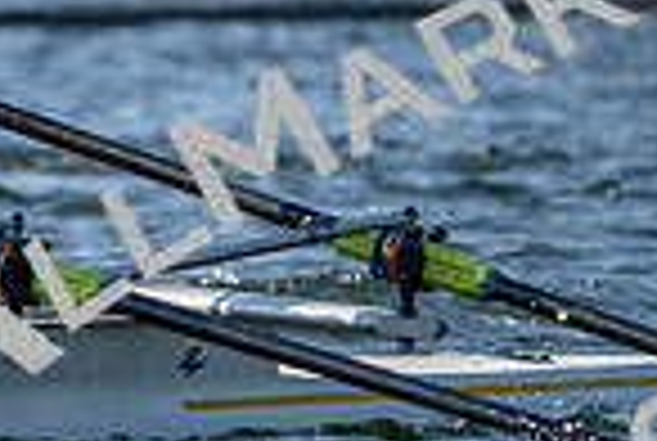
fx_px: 18141
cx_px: -504
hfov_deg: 2.1
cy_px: 34
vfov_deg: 1.4
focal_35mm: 992
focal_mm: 250
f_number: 5.6
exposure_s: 1/1600
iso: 250
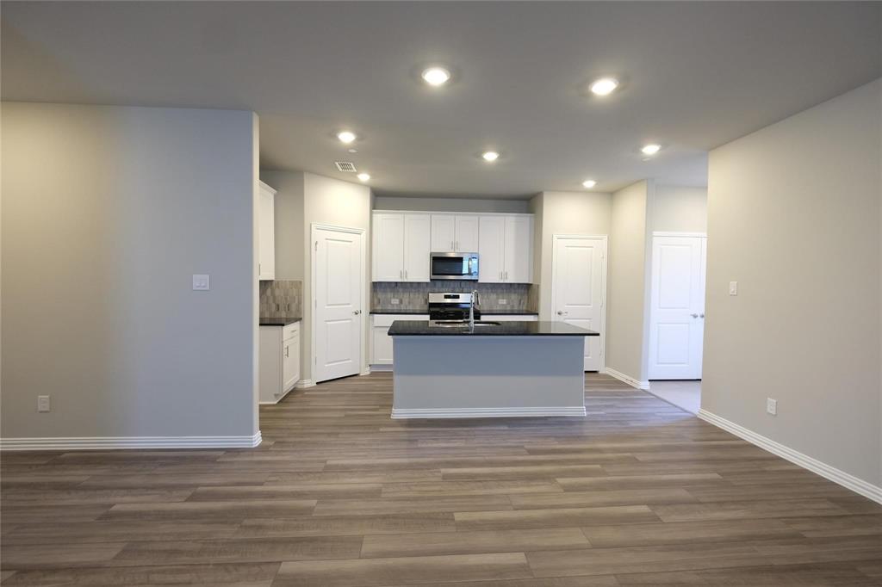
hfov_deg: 100.4
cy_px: 294
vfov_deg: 77.3
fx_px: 367
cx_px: 441
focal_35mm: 15
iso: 800
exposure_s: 1/27
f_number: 4
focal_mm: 10
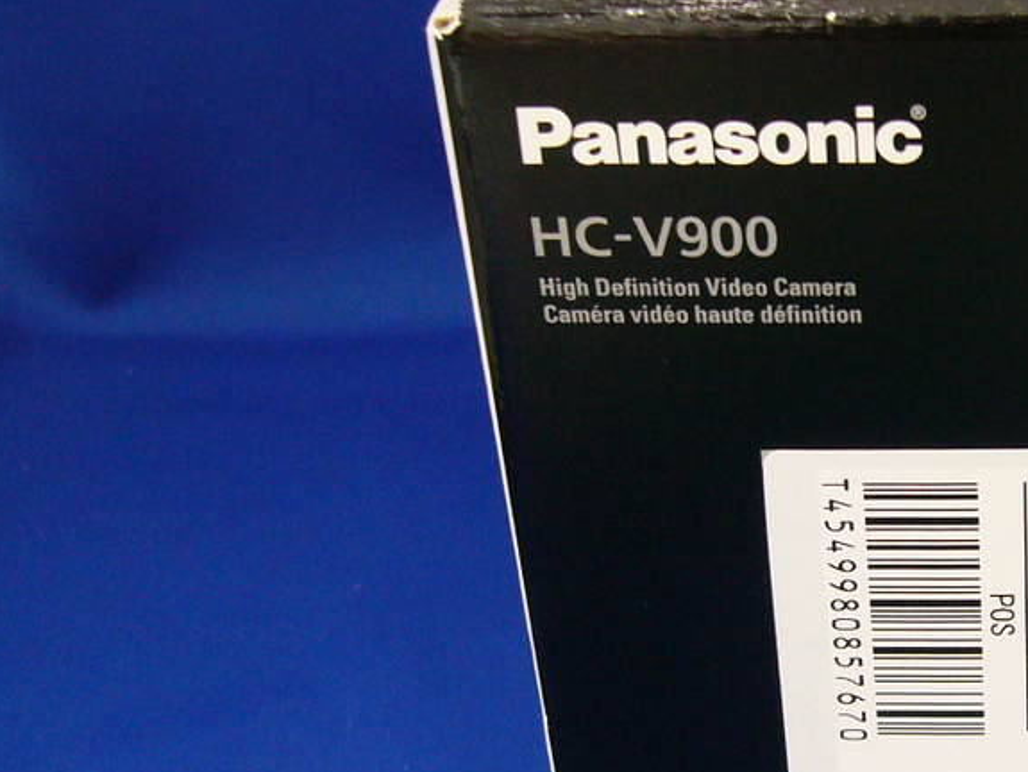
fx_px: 2169
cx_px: 1033
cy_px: 459
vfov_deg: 20.2
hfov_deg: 25.3
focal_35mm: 73
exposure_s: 1/30
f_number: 2.8
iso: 200
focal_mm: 5.8
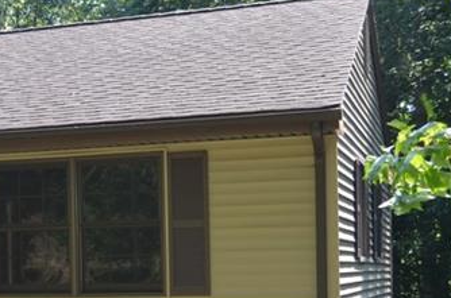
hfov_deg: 19.3
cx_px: -228
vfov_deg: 14.6
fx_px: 1150
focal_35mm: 92
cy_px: 273
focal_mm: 20
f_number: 6.3
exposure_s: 1/160
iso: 200
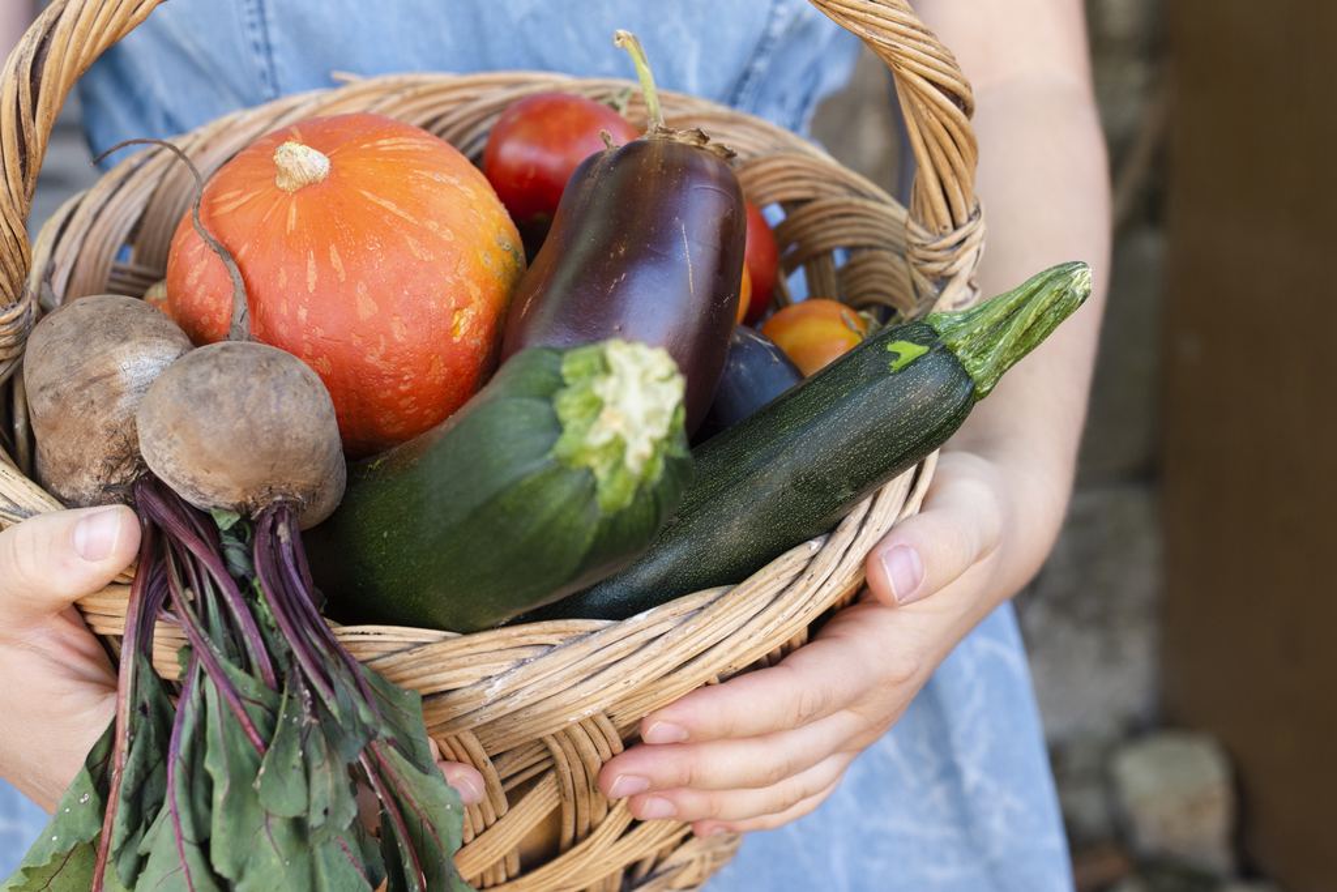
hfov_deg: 37.8
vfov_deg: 25.8
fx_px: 1950
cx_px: 668
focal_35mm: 52
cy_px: 446
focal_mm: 35
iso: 320
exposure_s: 1/160
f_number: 4.5
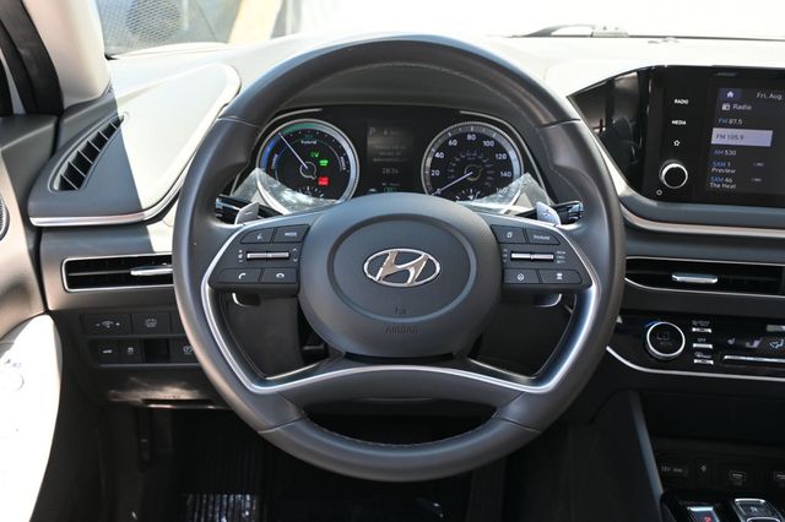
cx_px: 392
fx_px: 899
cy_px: 261
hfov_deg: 47.2
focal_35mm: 41
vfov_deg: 32.4
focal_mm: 27.5
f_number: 4.5
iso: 400
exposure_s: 1/125
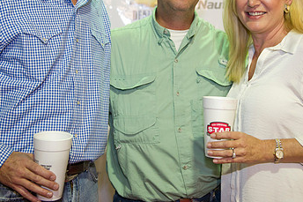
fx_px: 538
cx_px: 176
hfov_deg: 31.4
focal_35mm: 64
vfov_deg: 20.9
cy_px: 34
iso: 1250
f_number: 2.8
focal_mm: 38
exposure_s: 1/60
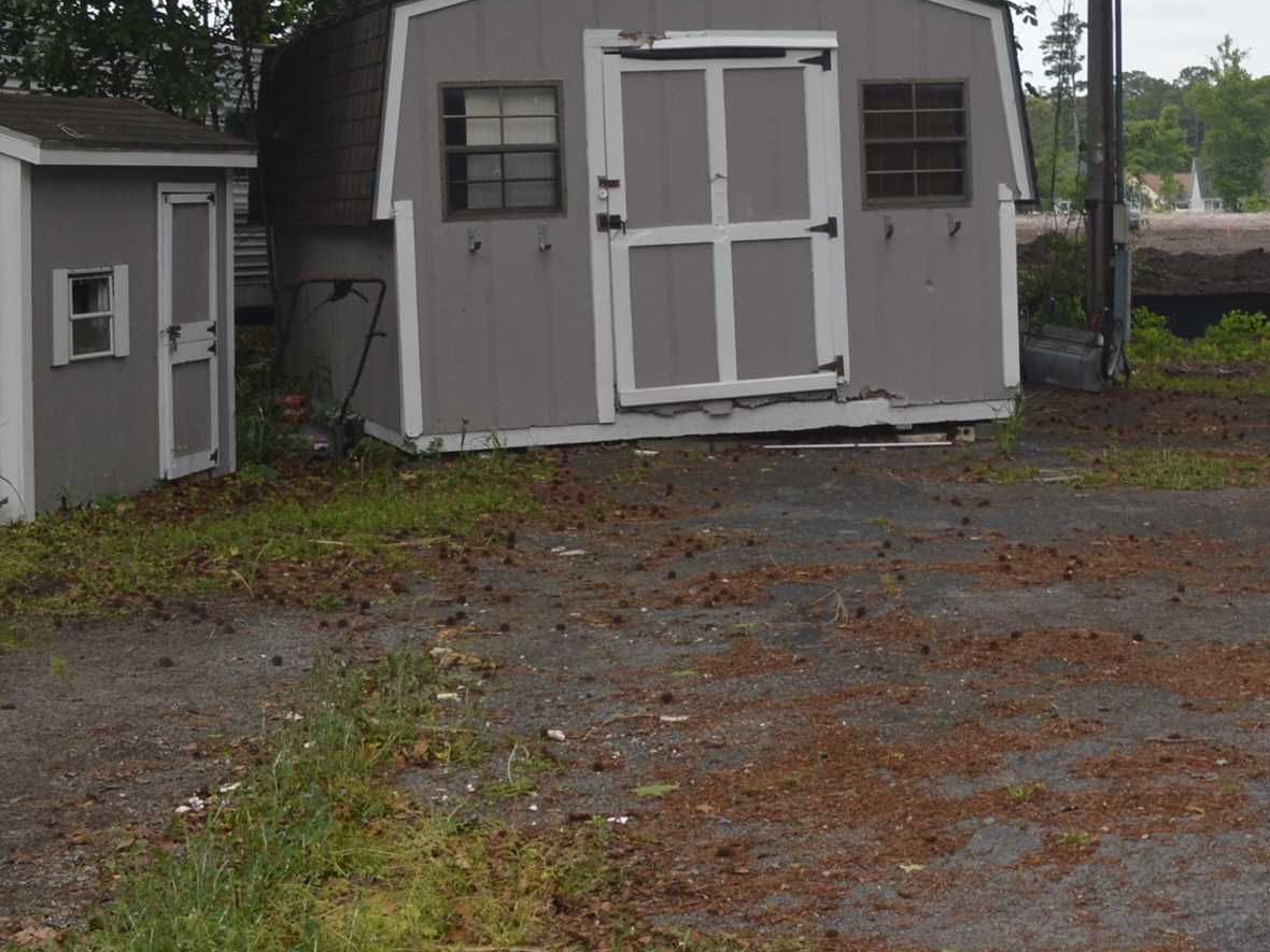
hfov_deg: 24.6
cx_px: 1309
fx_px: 2752
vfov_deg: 19.4
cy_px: 172
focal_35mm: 75
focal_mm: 20
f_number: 6.3
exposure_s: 1/200
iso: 100
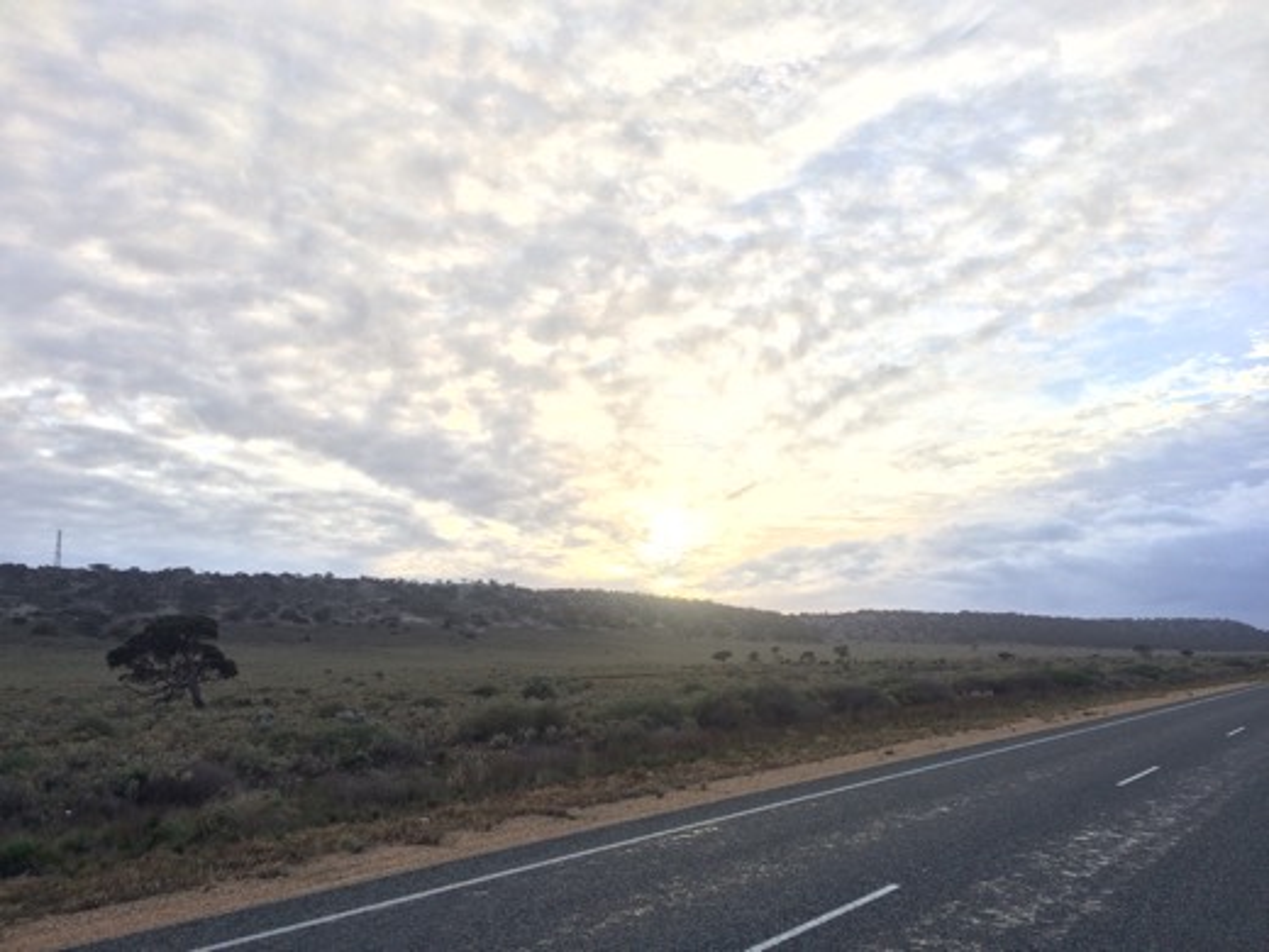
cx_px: 634
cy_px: 476
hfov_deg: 61.7
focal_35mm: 29
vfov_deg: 48.2
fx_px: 1063
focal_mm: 4.15
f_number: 2.2
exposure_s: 1/494
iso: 32
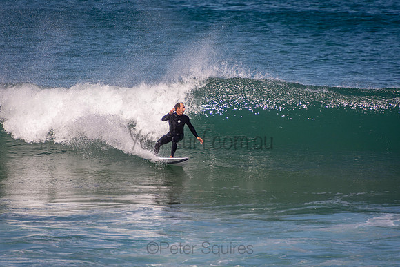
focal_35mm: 600
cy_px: 134
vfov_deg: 2.3
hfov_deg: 3.4
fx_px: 6668
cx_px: 200
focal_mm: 400
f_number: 5.6
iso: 180
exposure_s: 1/1250
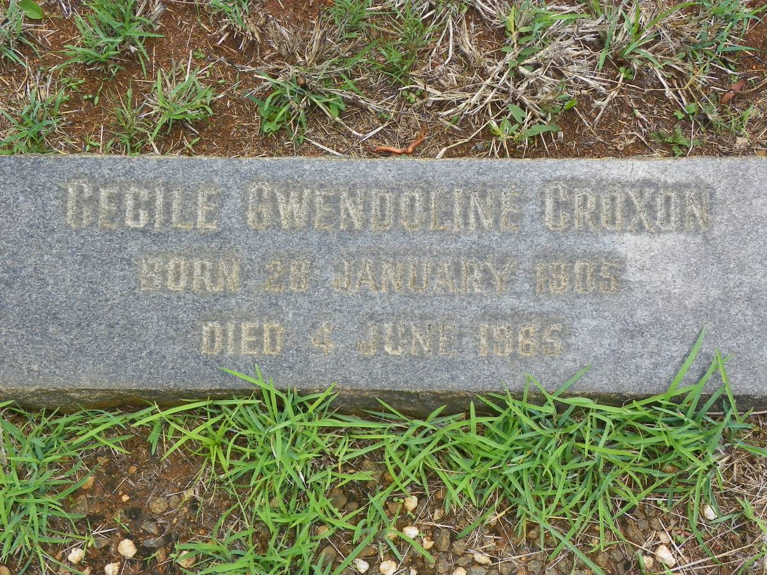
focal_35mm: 62
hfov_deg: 31.2
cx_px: 384
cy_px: 288
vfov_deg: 23.7
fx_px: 1374
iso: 64
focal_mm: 11
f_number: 5
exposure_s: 1/160
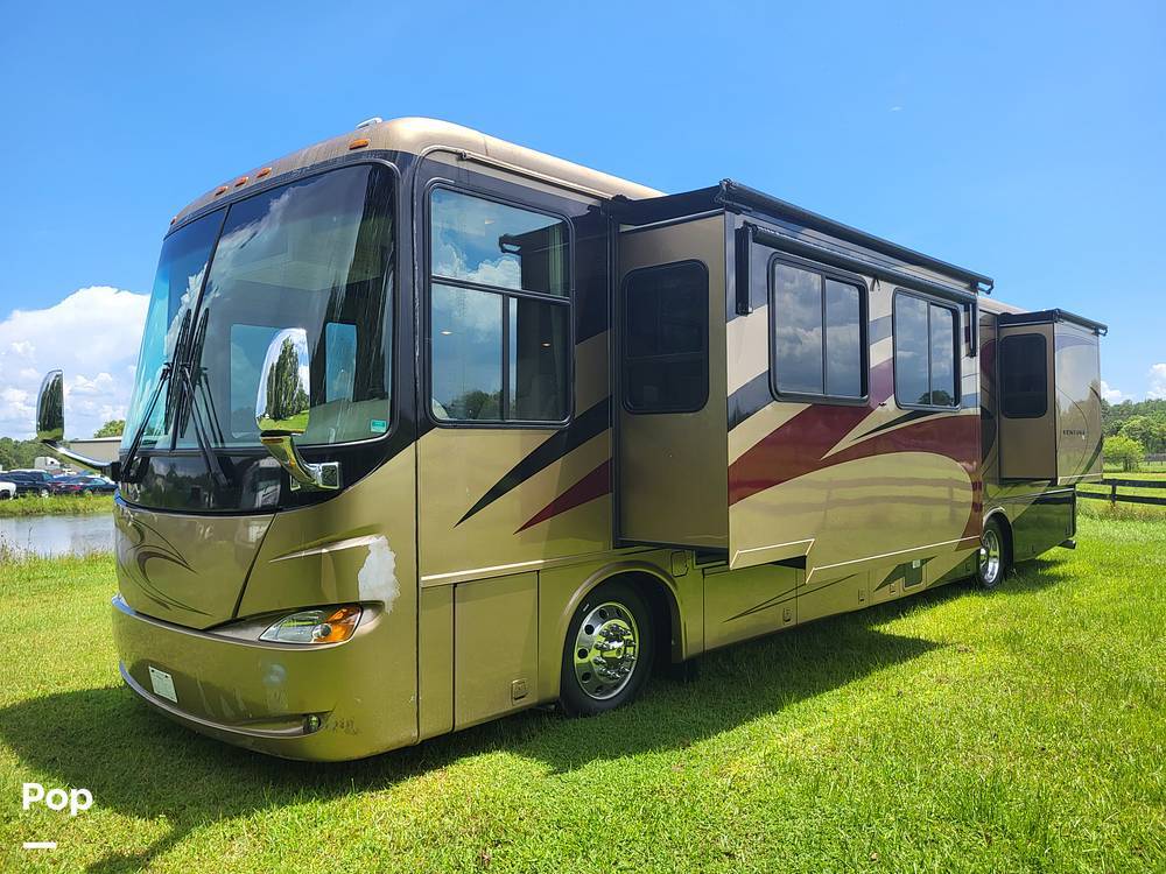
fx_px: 876
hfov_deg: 67.3
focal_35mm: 26
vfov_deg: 53.1
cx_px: 583
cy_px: 437
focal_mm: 5.4
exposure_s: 1/1505
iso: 40
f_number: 1.8
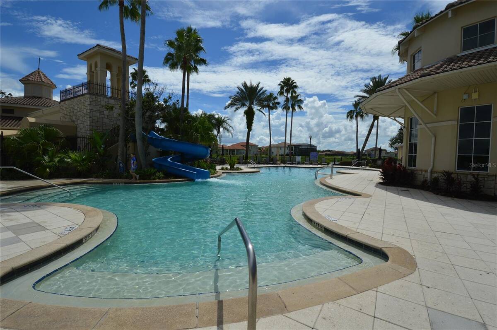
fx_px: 207
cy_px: 165
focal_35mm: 15
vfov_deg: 77.2
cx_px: 248
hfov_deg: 100.5
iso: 100
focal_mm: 10
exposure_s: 1/500
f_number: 9
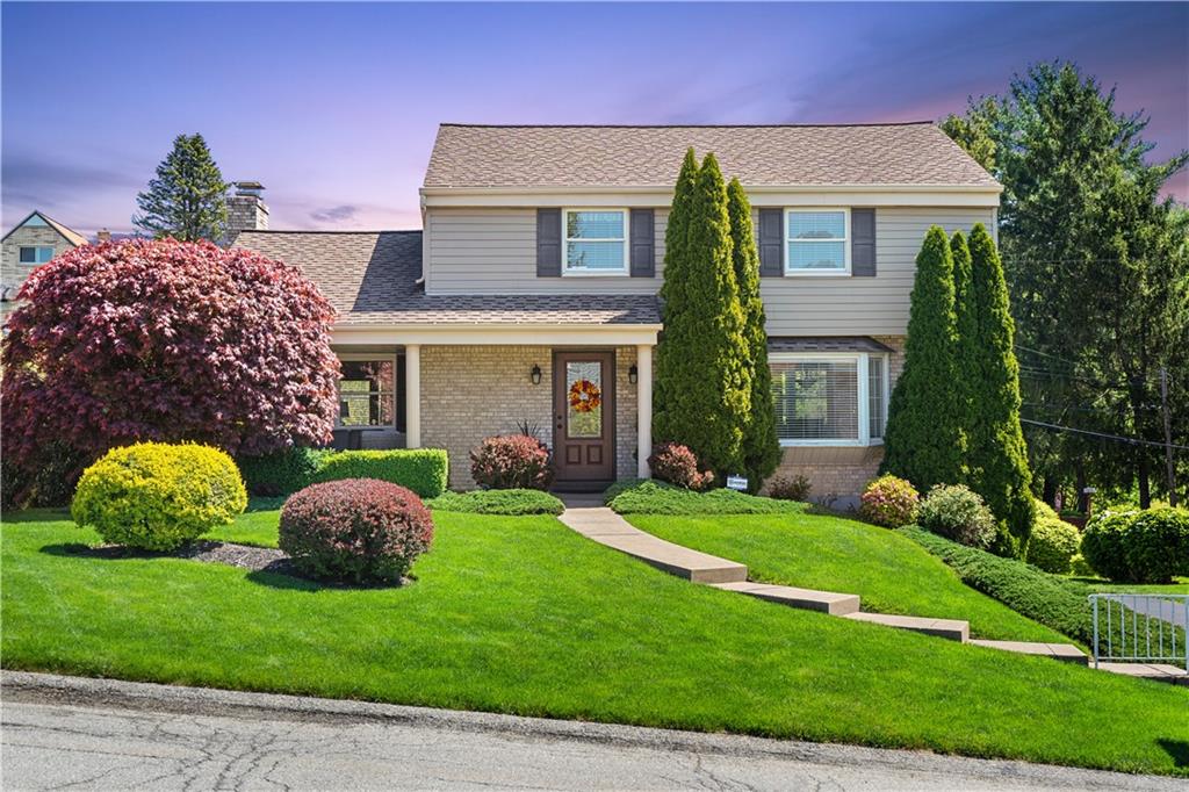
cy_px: 396
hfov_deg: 42.8
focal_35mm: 46
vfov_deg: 29.2
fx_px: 1519
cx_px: 594
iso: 125
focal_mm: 46
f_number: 8
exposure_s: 1/200
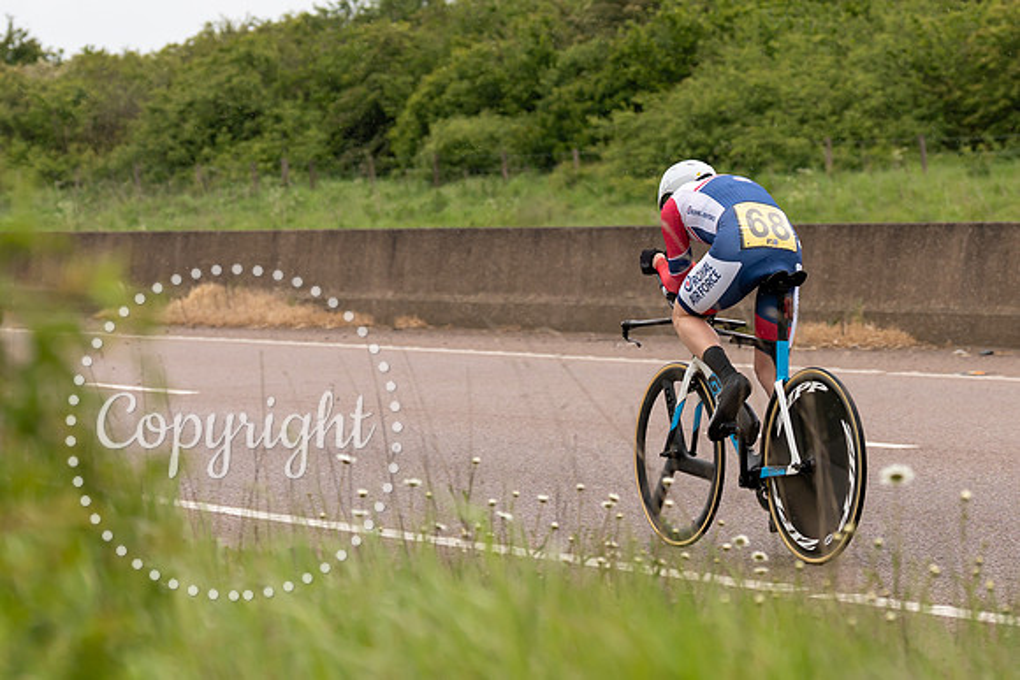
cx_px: 653
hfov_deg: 14.2
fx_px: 4092
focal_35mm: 144
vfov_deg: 9.5
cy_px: 267
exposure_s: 1/1000
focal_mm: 70
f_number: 3.5
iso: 250
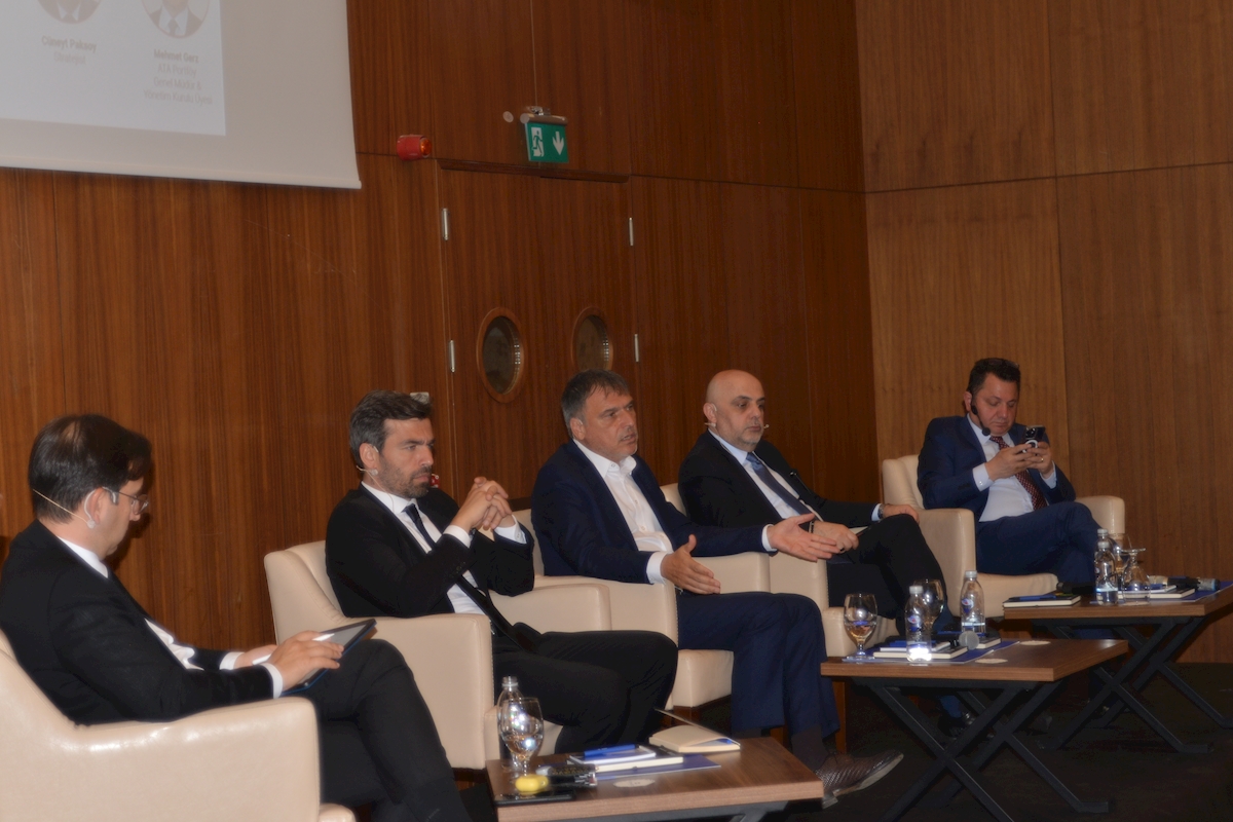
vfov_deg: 19.5
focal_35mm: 70
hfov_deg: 28.8
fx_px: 2397
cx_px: 616
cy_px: 411
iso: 500
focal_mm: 70
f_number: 5.3
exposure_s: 1/60
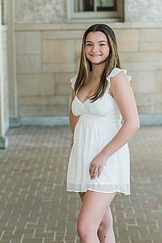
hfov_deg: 7.8
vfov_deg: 11.7
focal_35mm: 176
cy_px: 109
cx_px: 103
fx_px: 1188
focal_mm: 95
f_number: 4
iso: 320
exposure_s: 1/200
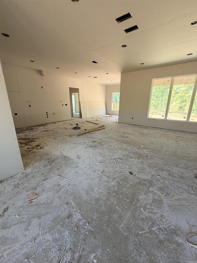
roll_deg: -0.2
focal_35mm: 14
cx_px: 98
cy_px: 132
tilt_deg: -15.9
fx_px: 106
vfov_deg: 102.1
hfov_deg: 85.7
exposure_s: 1/121
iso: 100
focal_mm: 2.22
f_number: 2.2
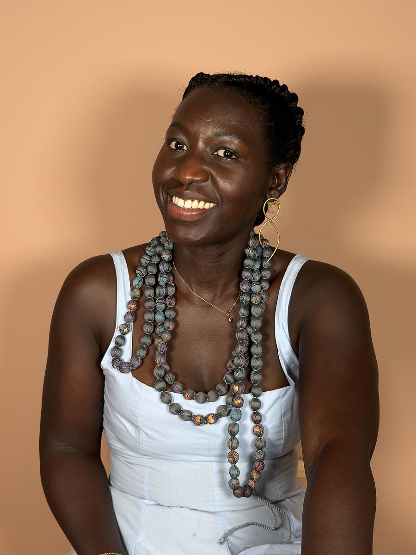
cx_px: 208
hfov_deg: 30.3
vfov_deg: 39.7
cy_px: 278
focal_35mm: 48
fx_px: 769
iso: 80
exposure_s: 1/118
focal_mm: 6.76
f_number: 1.78
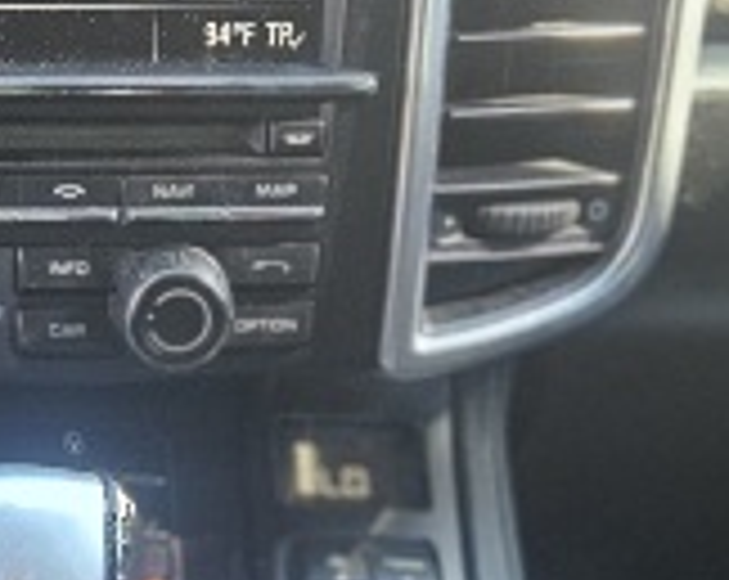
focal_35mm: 111
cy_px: 823
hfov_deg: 17.0
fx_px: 2391
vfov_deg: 13.2
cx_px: 45
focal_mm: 5.4
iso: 100
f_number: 1.8
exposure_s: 1/120
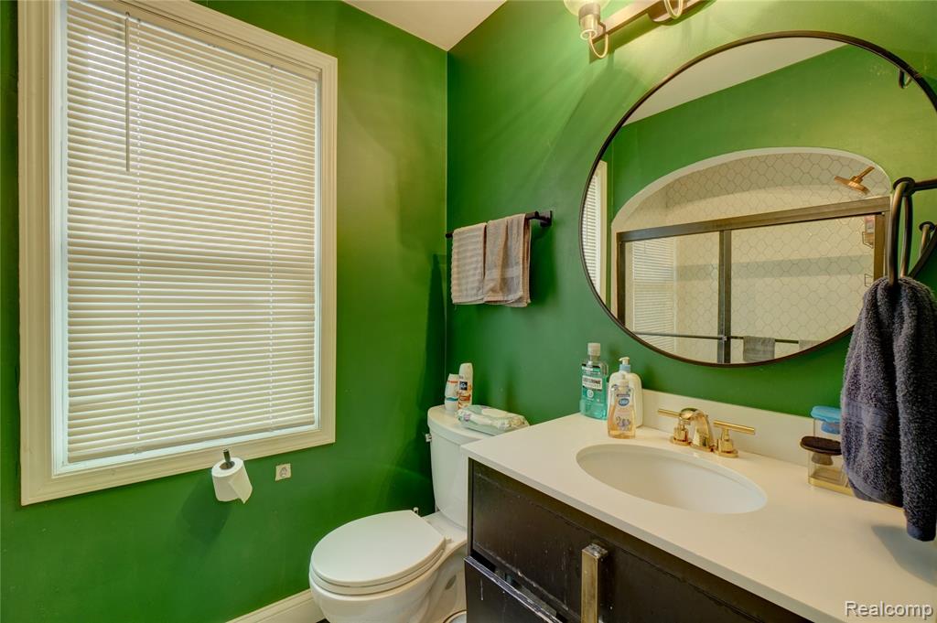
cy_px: 312
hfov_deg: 100.4
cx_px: 468
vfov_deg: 77.2
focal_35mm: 15
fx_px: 390
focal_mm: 10
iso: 400
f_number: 8
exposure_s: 1/8
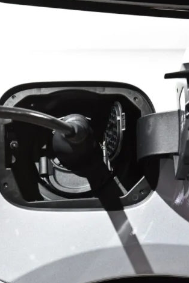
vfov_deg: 9.4
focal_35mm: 220
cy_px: 132
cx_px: 4
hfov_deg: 6.2
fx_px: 1732
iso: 1600
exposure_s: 1/160
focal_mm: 135
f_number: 5.6
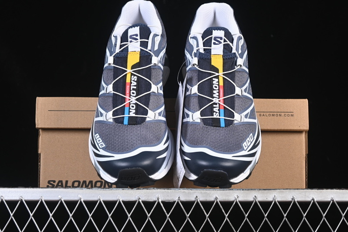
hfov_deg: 27.0
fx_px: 725
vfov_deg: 18.2
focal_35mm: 75
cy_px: 116
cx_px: 174
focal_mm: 50
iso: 160
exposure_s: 1/60
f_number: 6.3
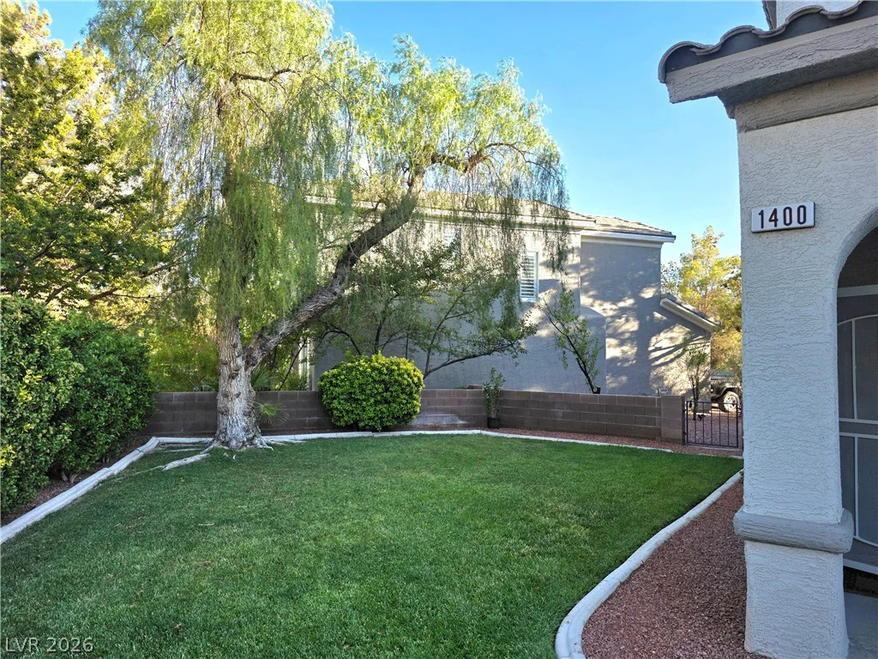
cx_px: 439
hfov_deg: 73.9
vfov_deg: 58.9
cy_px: 330
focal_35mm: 23
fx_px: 583
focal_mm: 6.3
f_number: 1.7
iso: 25
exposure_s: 1/370
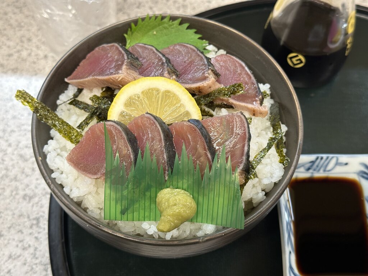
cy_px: 138
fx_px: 510
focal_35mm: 48
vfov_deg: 30.3
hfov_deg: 39.7
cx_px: 184
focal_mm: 6.86
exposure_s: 1/60
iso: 160
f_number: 1.78
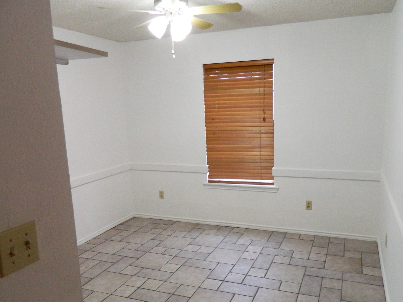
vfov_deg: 48.1
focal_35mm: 29
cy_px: 171
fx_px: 338
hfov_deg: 61.6
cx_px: 220
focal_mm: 4.5
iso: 400
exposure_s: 1/60
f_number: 3.1
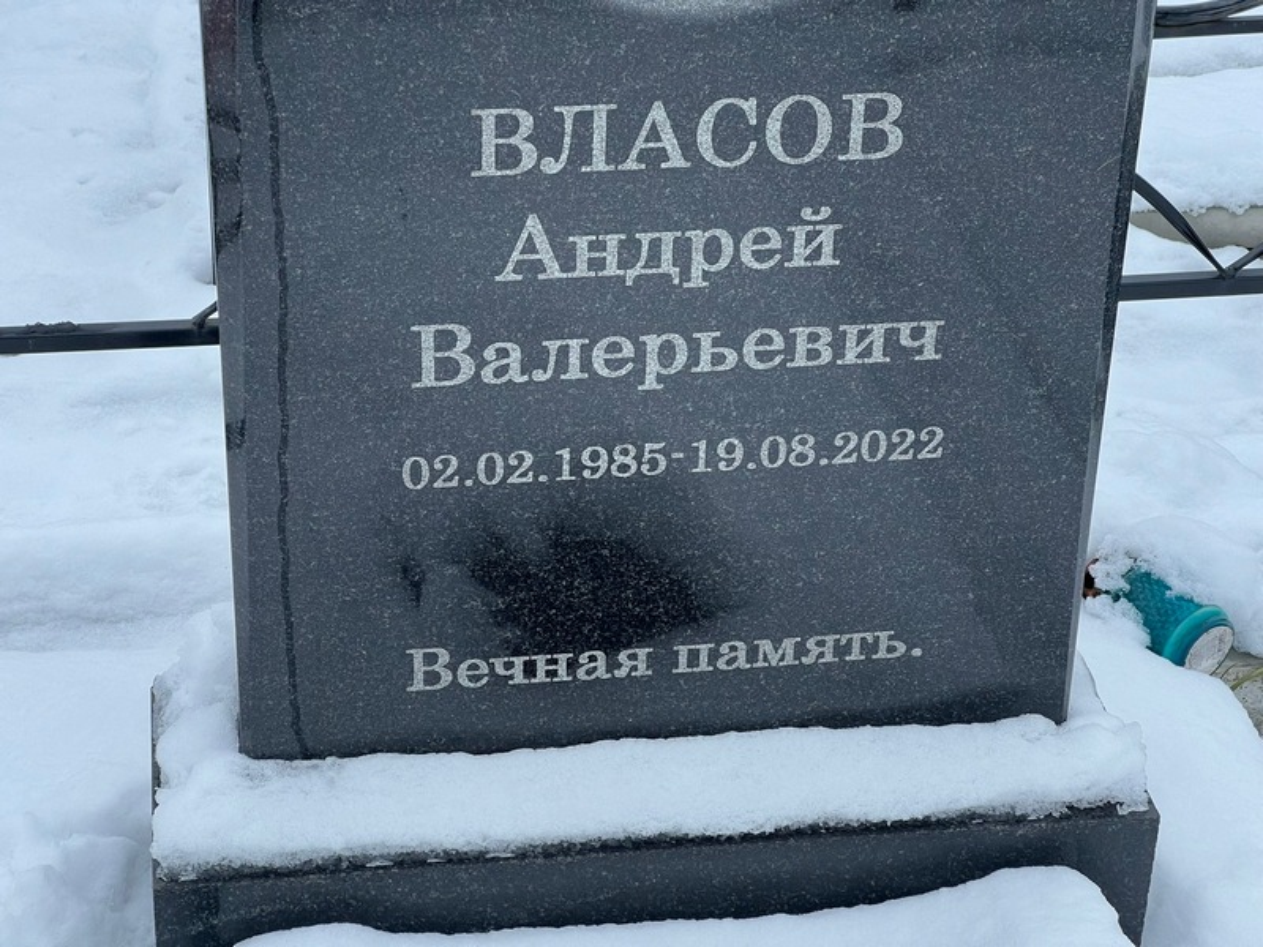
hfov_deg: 25.3
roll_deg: -3.5
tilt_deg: -33.2
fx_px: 2809
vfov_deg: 19.1
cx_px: 632
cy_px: 474
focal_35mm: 77
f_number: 2.8
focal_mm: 9
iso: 32
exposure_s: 1/99
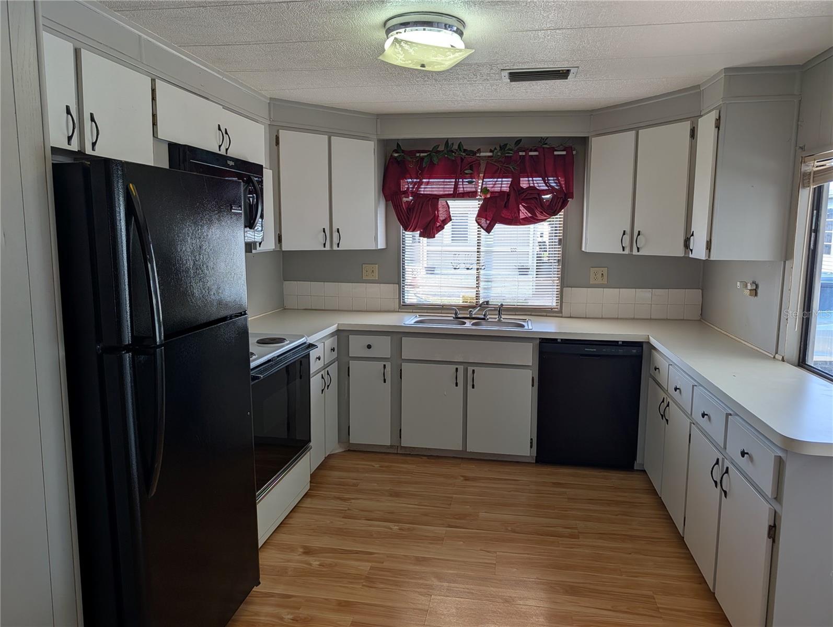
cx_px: 416
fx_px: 578
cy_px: 314
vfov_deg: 56.9
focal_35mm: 24
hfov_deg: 71.5
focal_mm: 6.9
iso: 19
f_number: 1.68
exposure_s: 1/118
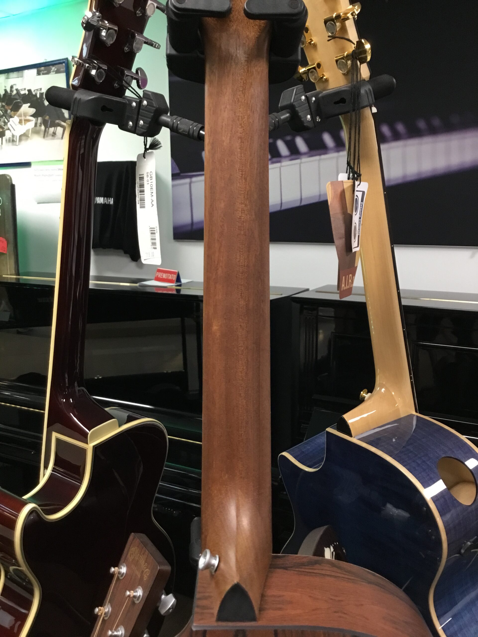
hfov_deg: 45.4
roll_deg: +0.4
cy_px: 318
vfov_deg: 58.4
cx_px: 239
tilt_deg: -10.8
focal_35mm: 31
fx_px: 571
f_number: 2.4
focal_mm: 3.3
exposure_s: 1/33
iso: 160
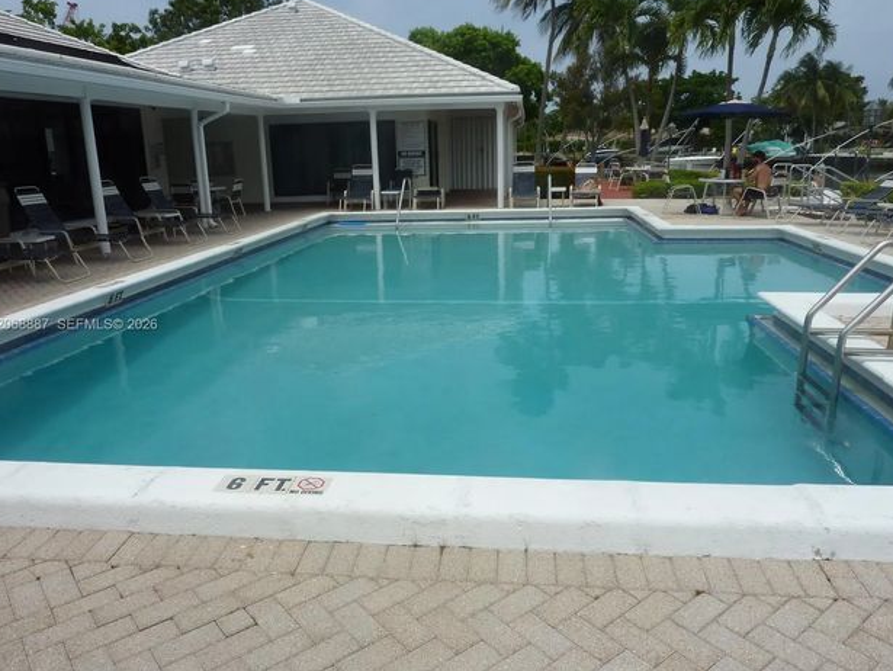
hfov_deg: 67.3
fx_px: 671
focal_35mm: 26
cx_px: 441
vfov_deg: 53.1
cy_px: 325
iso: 80
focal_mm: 4.1
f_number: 5.6
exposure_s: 1/640
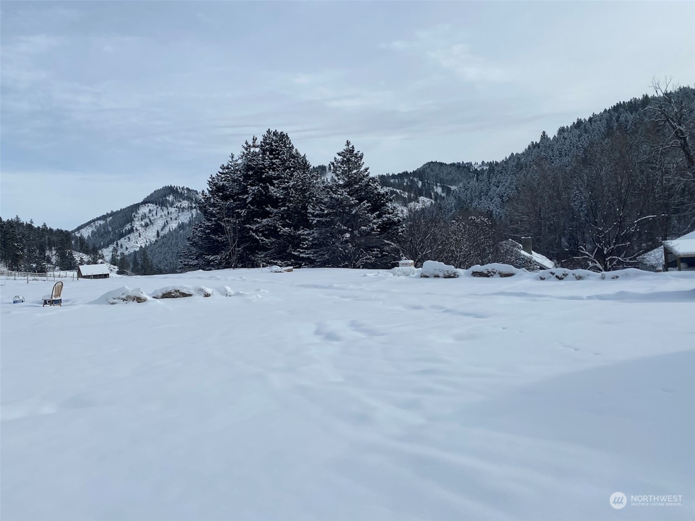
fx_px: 522
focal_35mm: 26
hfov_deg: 67.3
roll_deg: +5.2
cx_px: 348
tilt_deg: +0.1
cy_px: 260
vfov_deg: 53.1
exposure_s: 1/5236
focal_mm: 4.25
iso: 32
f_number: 1.8
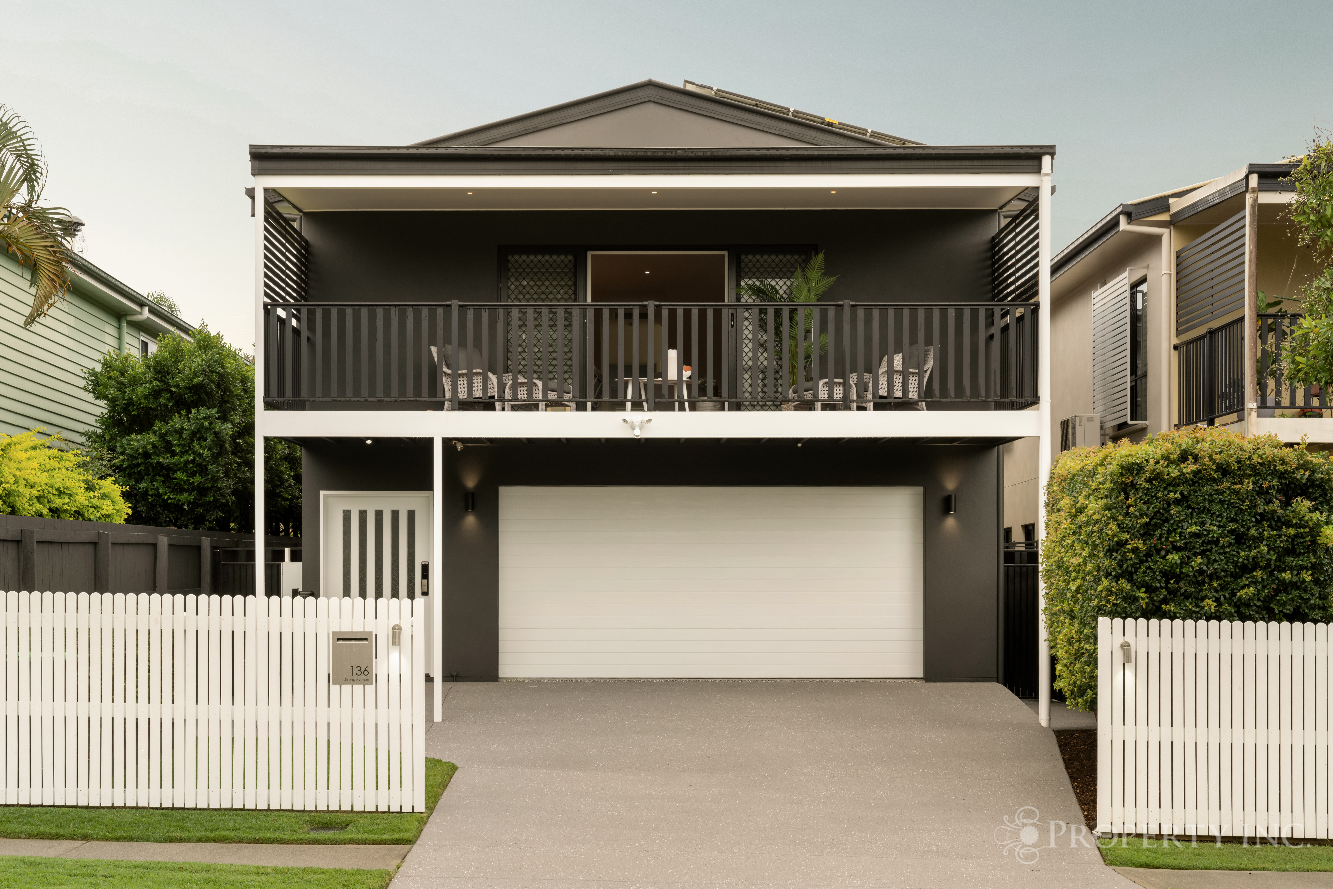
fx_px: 1936
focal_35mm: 52
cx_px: 666
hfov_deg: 38.0
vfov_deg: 25.8
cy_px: 444
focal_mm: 52.3
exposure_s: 1/30
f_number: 10
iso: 320
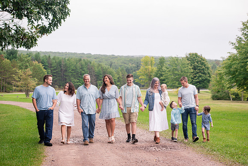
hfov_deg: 22.7
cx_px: 128
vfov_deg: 15.3
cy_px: 83
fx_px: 618
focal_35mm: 90
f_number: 4.5
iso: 1000
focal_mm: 85
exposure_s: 1/800
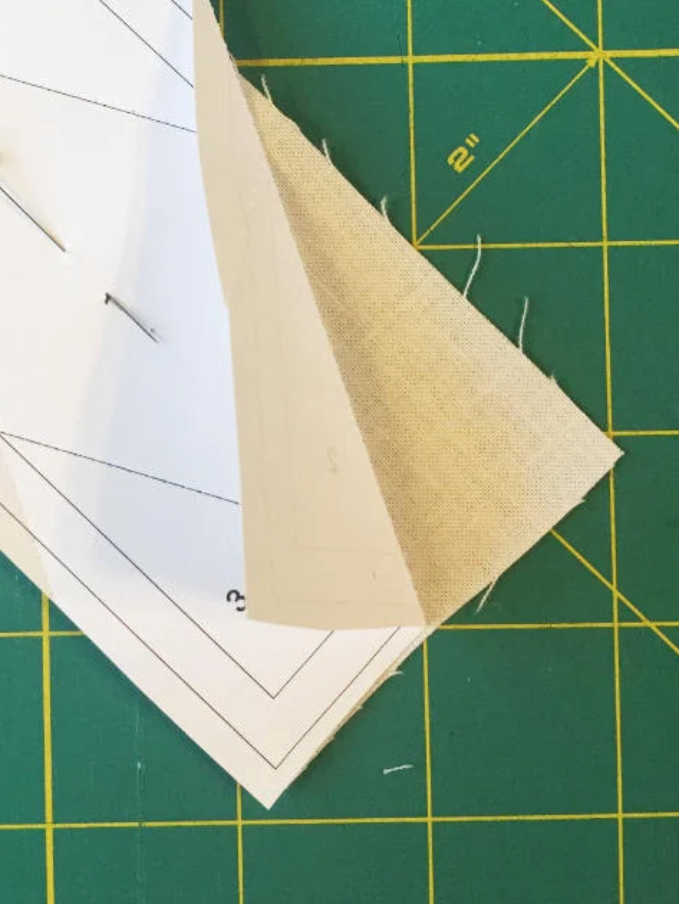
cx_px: 151
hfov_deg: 30.9
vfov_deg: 40.4
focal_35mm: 46
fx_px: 1202
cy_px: 255
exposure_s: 1/33
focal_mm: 4.2
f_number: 2.2
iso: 64
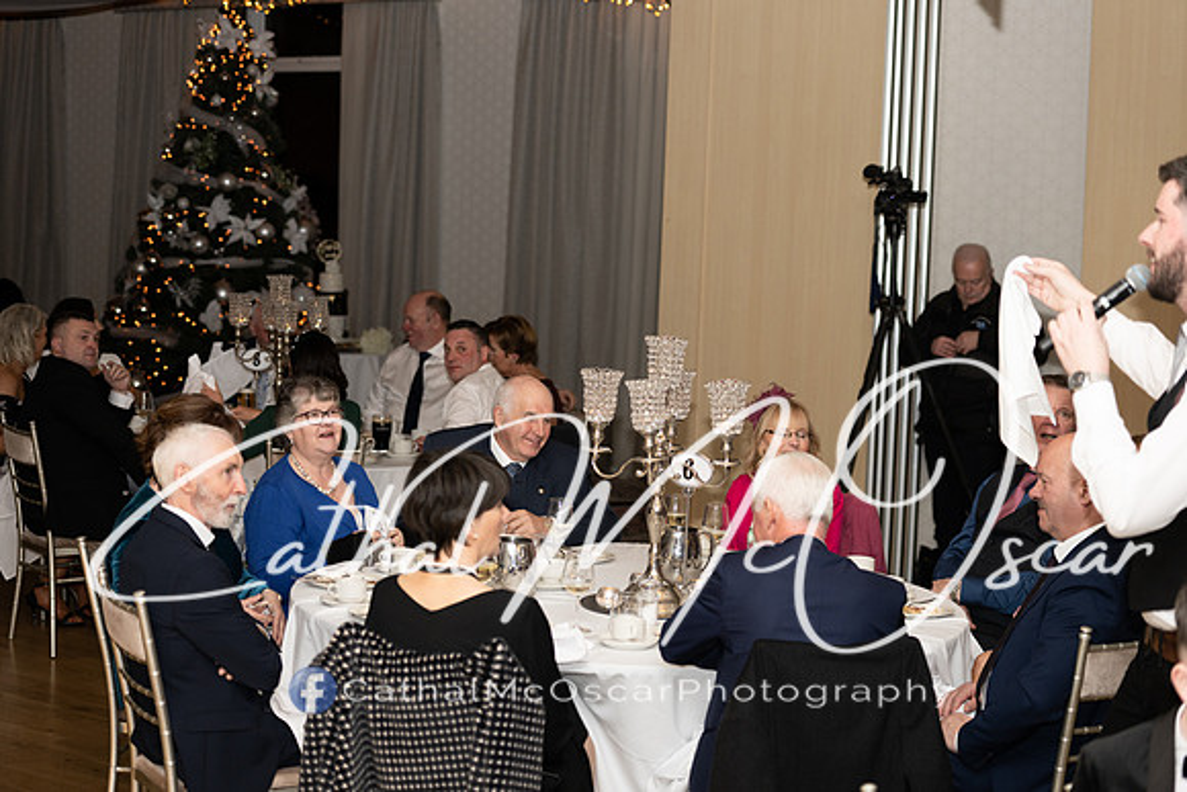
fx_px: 2308
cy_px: 396
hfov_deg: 28.8
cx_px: 594
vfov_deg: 19.5
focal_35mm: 70
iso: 400
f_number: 2.8
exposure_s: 1/160
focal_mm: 70
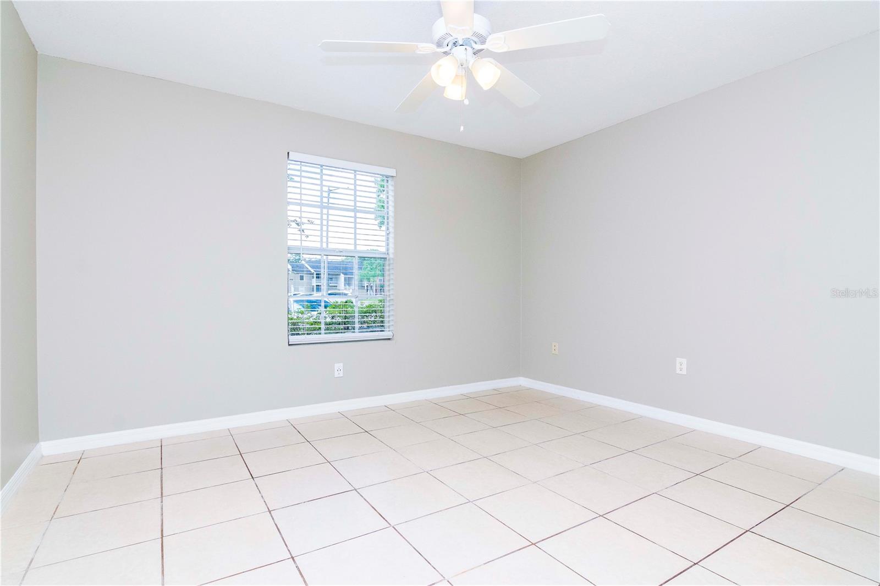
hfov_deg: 95.0
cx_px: 440
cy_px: 293
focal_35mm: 16
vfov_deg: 72.0
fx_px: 403
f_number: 8
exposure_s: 1/200
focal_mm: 11
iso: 640
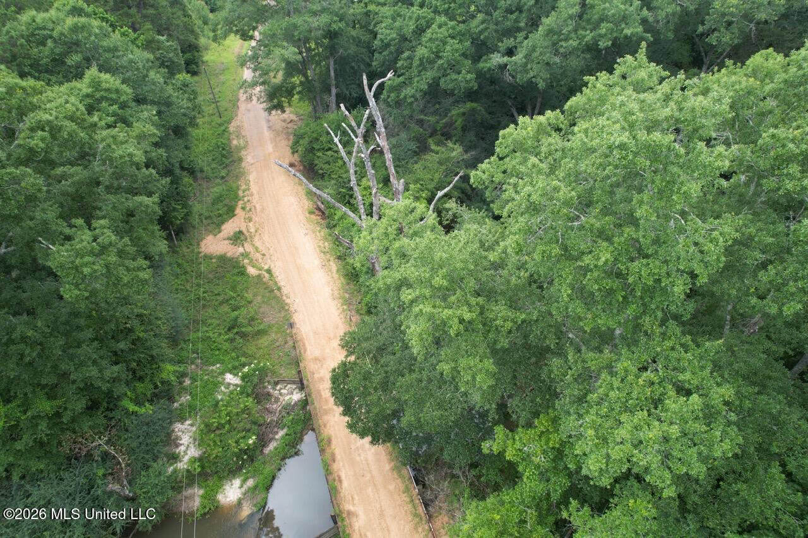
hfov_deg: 78.6
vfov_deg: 57.2
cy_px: 269
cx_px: 404
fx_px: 494
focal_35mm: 22
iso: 100
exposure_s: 1/320
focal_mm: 8.4
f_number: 2.8
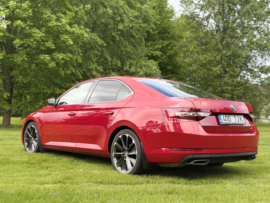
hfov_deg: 38.9
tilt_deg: +1.2
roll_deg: -1.0
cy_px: 103
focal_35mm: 49
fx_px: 382
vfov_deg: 29.7
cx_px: 136
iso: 64
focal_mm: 6.76
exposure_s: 1/254
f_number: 1.78
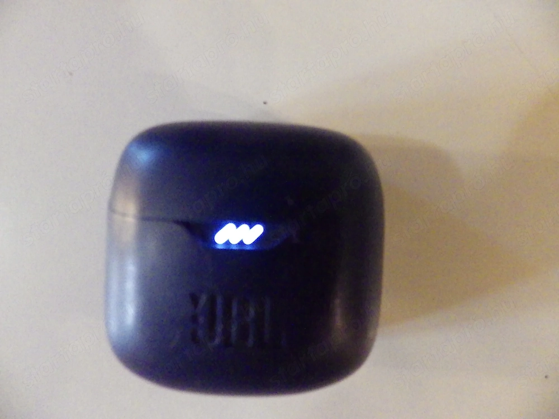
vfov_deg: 61.1
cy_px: 210
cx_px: 280
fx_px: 355
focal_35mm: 22
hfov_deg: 76.4
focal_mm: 4
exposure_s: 1/20
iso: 800
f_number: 3.1
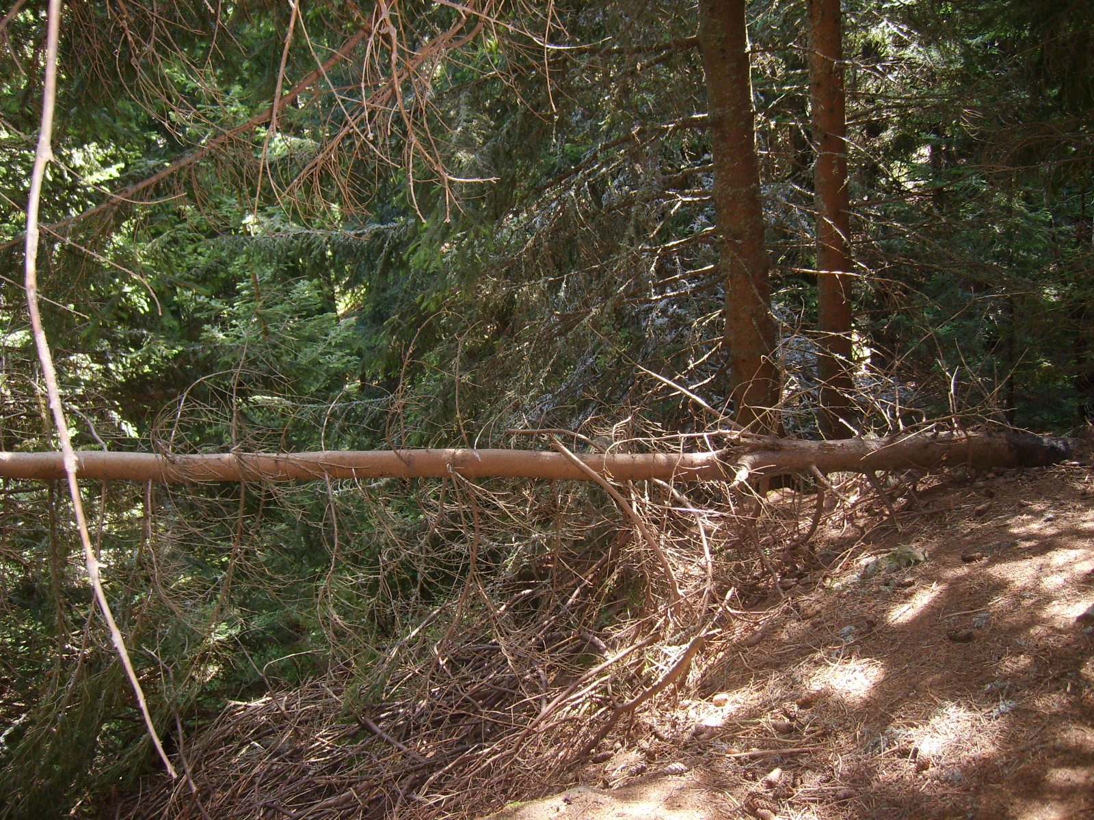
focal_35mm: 35
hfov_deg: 52.6
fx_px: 1106
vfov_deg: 40.7
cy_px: 410
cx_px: 547
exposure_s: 1/45
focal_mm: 5.8
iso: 104
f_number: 2.8
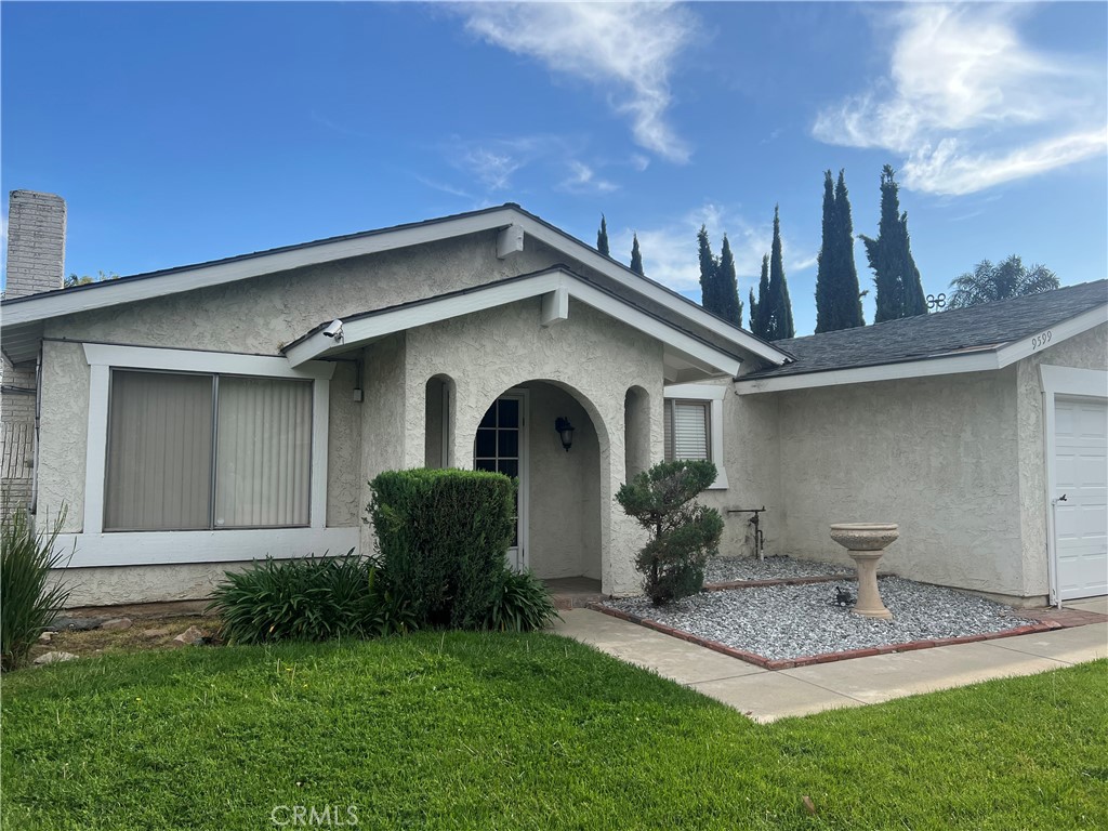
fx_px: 832
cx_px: 554
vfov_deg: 53.1
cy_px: 416
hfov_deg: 67.3
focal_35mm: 26
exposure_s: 1/2513
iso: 50
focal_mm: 5.7
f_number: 1.5
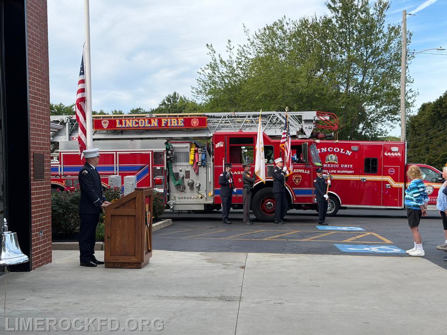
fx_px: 620
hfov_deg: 39.7
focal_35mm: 48
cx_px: 224
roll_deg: +0.7
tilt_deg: -1.1
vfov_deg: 30.3
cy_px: 168
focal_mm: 6.76
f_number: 1.78
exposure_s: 1/1795
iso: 64
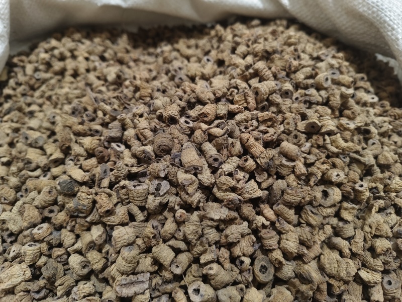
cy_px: 151
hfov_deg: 73.9
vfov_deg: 58.9
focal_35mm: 23
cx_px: 201
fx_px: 267
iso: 818
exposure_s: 1/60
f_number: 1.88
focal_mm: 5.6
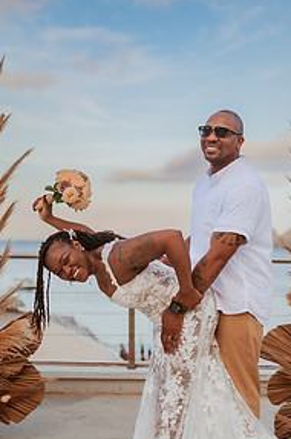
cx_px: 155
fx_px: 668
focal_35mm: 55
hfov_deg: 24.6
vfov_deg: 36.1
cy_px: 266
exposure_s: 1/2000
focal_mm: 35
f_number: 1.4
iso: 125
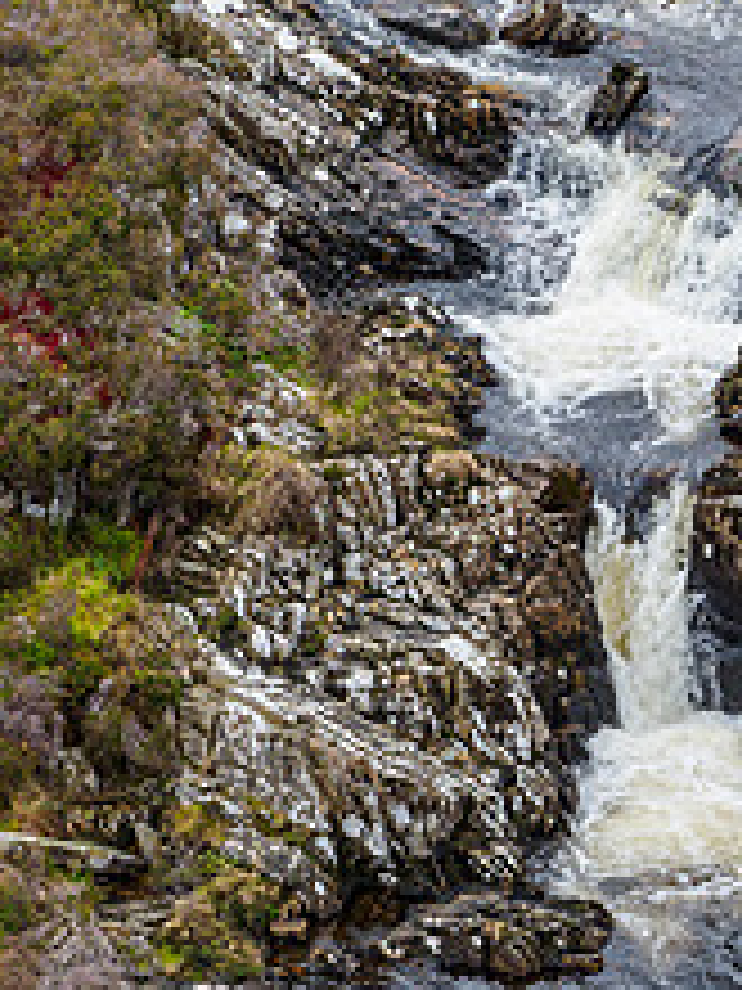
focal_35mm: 299
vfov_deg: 6.6
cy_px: 549
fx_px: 8545
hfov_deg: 5.0
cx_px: 708
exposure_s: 1/60
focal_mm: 73
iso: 200
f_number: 7.1
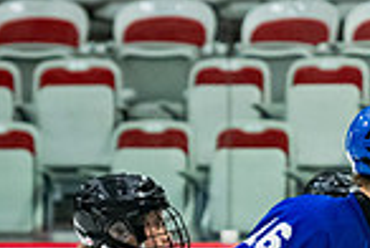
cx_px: 391
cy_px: 459
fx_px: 6498
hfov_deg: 3.3
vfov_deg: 2.2
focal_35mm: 631
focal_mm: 120
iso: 1600
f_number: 3.2
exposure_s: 1/1000
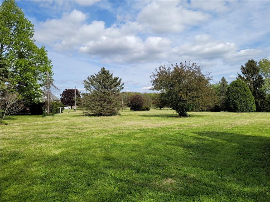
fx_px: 203
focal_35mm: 26
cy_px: 101
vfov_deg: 53.1
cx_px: 135
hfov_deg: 67.3
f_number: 1.8
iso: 40
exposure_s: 1/2945
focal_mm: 5.4
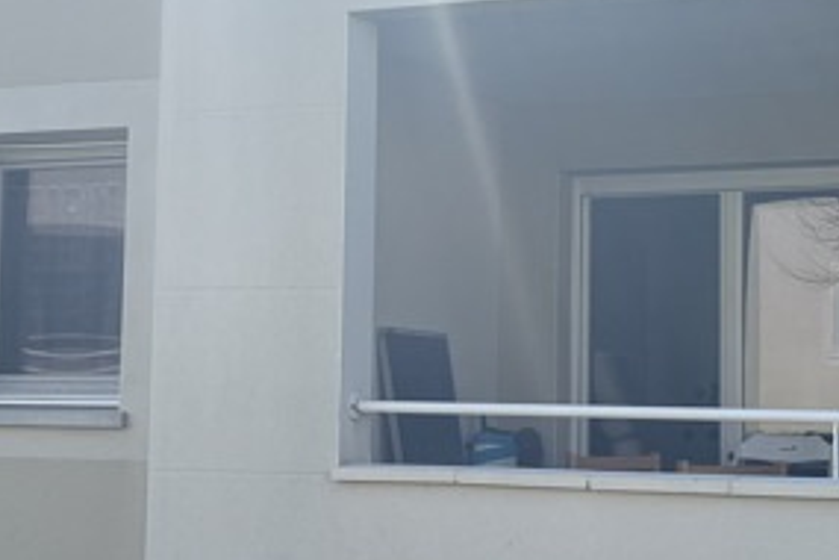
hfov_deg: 26.6
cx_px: 486
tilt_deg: +5.6
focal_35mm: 76
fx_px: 1771
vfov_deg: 17.9
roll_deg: -1.3
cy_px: 251
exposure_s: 1/2967
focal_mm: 5.1
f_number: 1.6
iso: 50
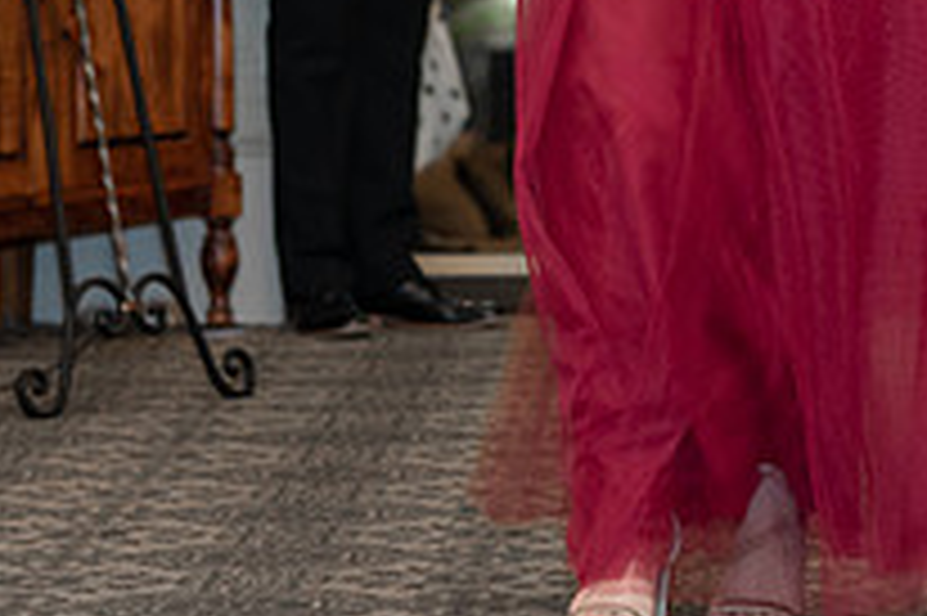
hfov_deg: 9.9
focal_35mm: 208
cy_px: -247
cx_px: 784
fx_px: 5352
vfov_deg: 6.5
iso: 2000
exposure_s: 1/250
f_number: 2.8
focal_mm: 70
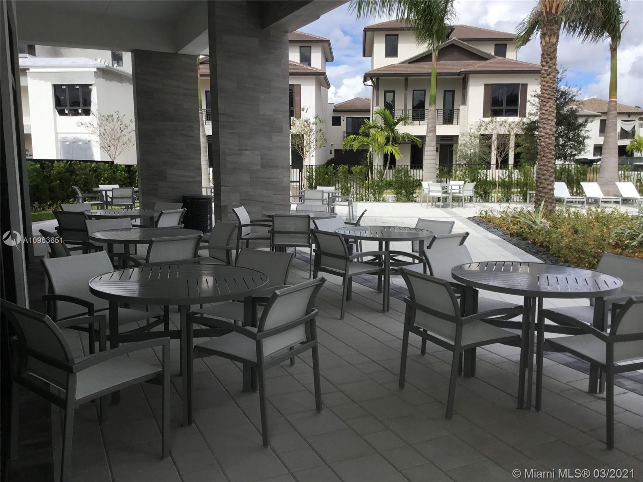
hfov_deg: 58.4
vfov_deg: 45.4
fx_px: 576
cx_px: 322
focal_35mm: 31
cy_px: 241
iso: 25
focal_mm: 3.3
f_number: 2.4
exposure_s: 1/1253
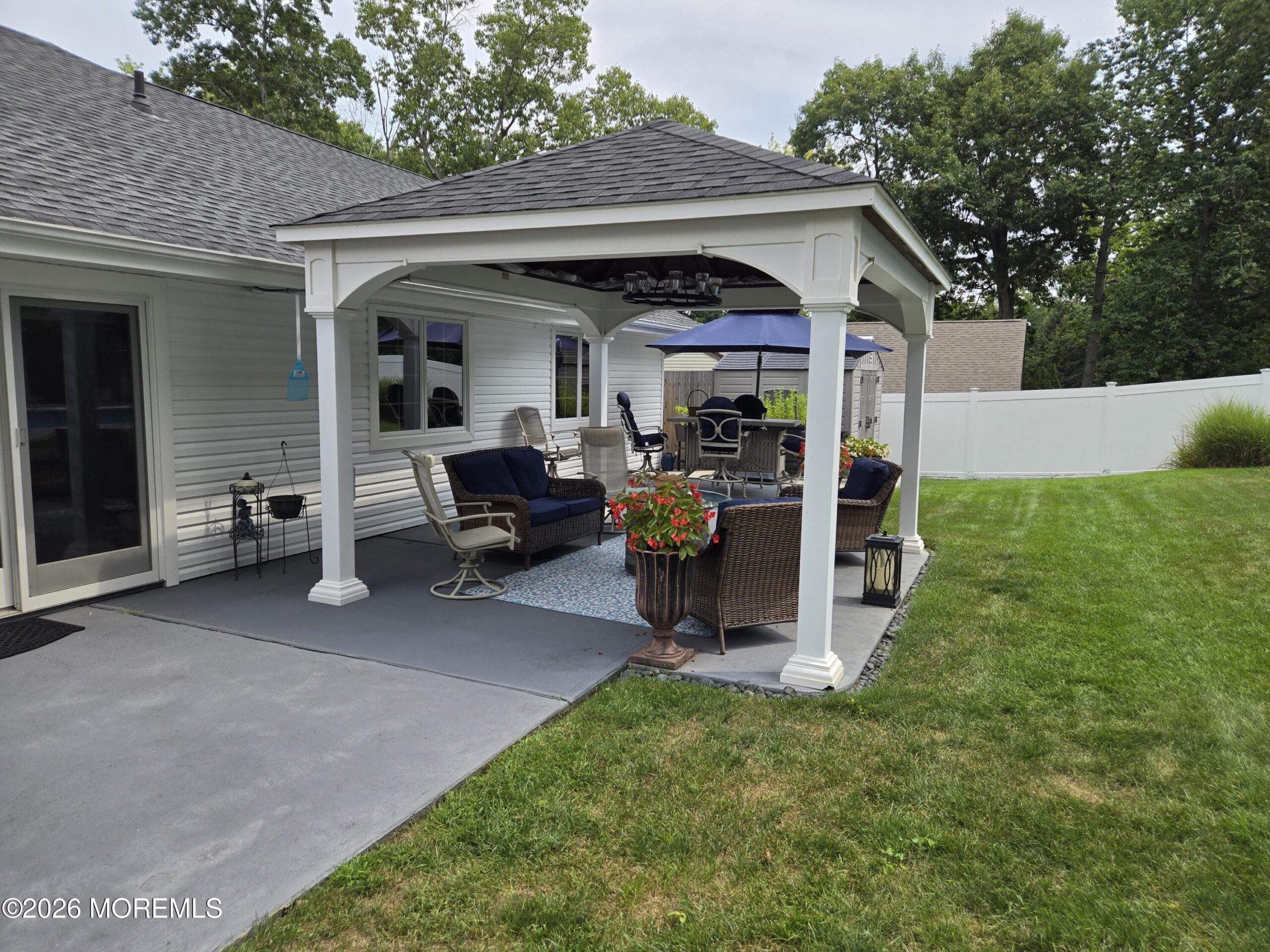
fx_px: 844
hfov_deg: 73.9
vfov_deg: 58.9
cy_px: 476
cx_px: 635
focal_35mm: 23
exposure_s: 1/1154
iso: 25
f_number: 1.8
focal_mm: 5.4
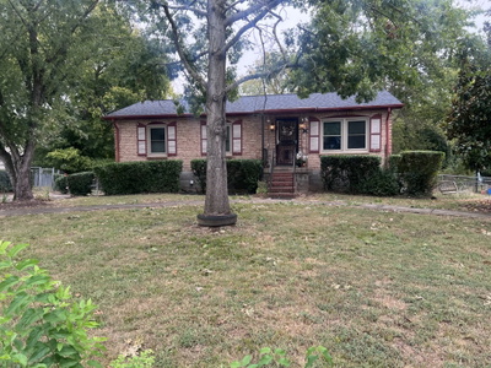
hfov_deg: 67.3
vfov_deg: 53.1
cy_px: 184
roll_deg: +0.8
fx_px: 369
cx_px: 246
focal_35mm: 26
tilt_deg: -2.5
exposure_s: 1/389
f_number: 1.5
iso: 50
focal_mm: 5.7
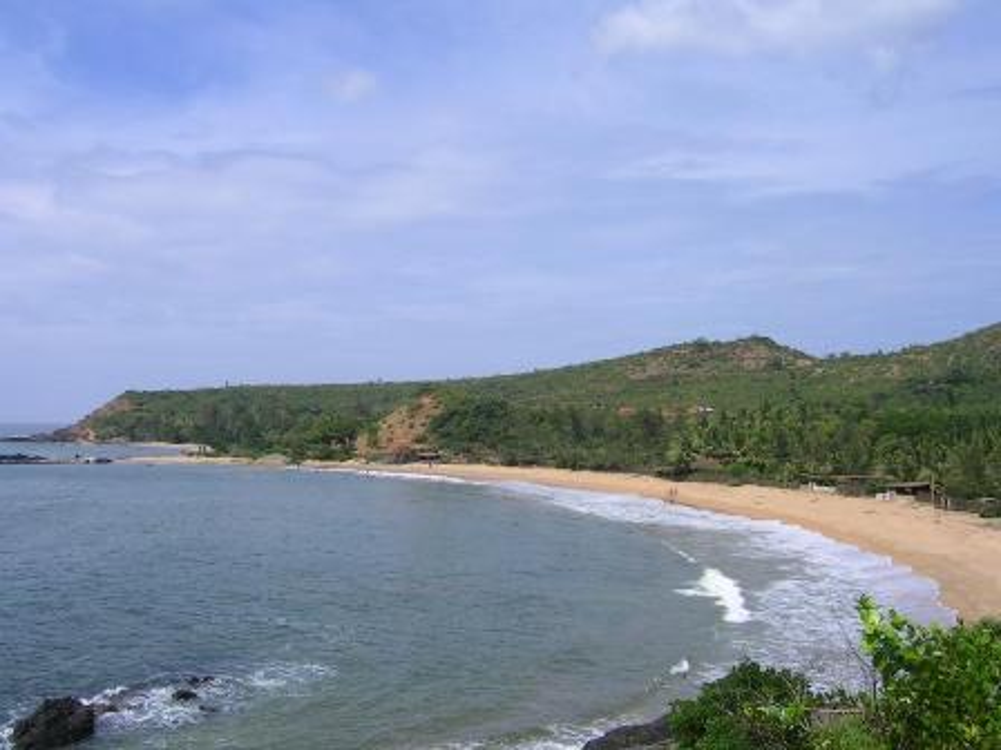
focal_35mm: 36
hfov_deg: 51.4
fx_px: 1041
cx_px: 500
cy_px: 375
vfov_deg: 39.7
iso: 50
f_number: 4.8
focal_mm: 5.6
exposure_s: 1/668
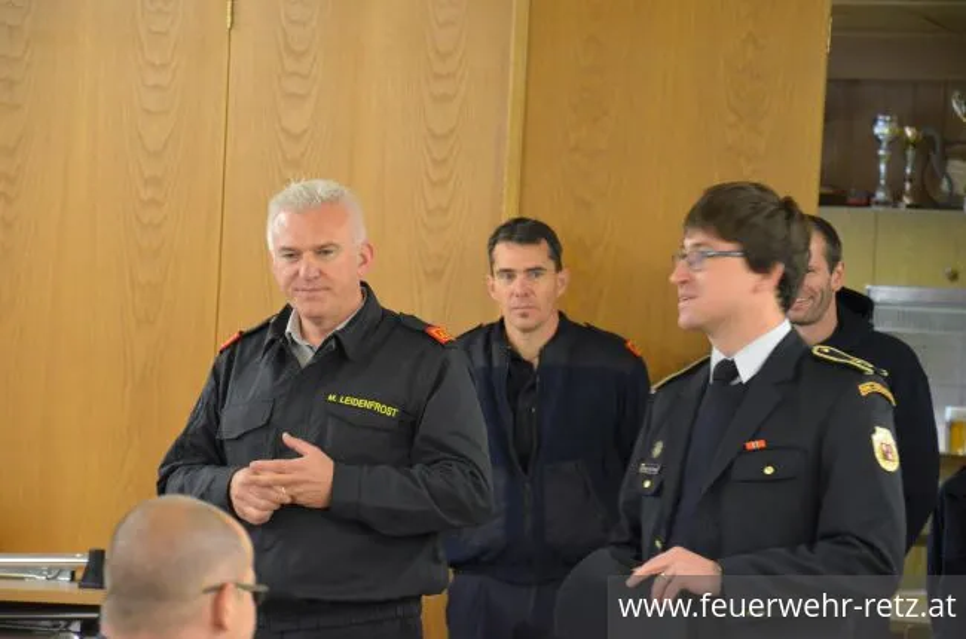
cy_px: 320
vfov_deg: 8.7
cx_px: 483
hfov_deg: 13.1
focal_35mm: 158
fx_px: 4216
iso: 3200
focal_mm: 105
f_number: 5.6
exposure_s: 1/30
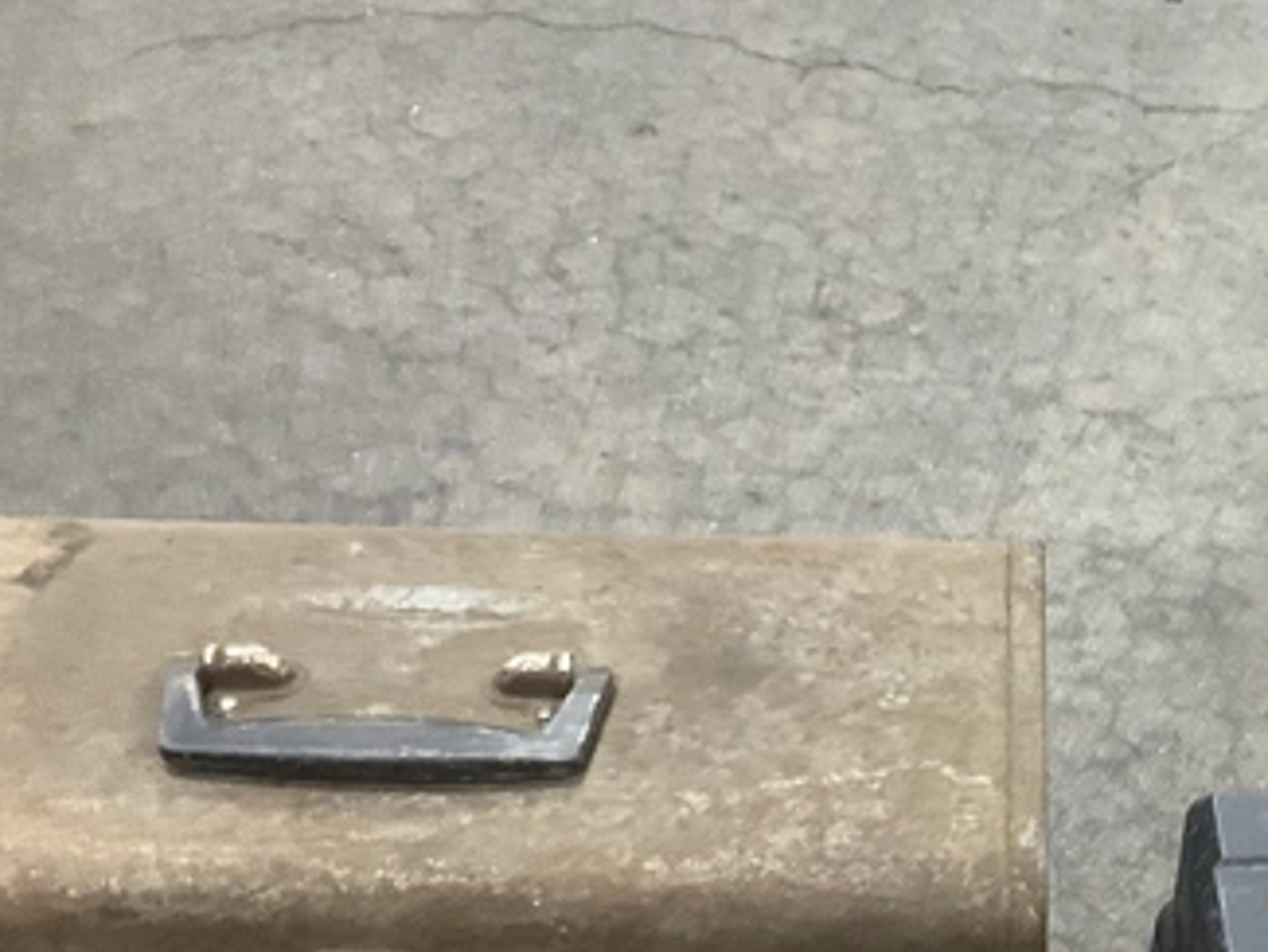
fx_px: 2455
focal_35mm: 67
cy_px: 981
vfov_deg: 21.1
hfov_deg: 28.3
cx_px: 1030
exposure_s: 1/40
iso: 320
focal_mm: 3
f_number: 1.8
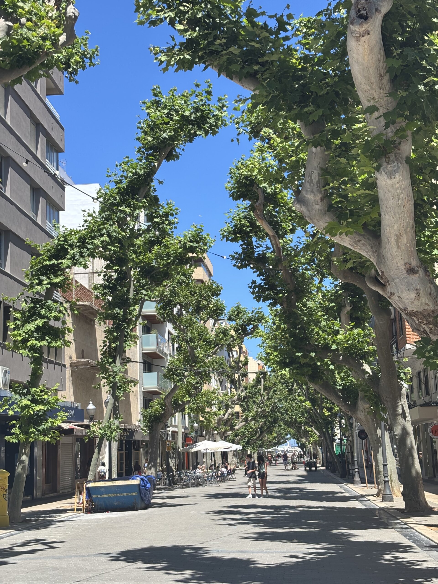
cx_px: 219
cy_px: 292
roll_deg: +1.5
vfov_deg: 36.8
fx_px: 877
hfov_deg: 28.0
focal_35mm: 52
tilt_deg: +11.1
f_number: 1.6
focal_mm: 5.96
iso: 32
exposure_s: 1/1845
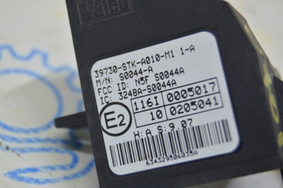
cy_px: 94
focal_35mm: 82
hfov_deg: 24.6
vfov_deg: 16.5
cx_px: 142
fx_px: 648
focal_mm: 55
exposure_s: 1/20
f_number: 5.6
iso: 400
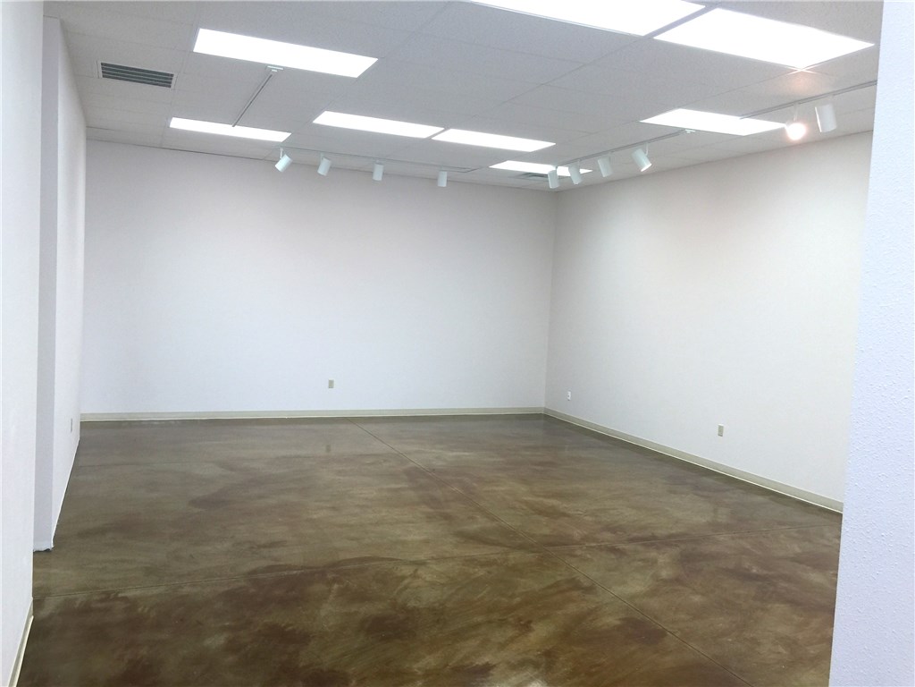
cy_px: 344
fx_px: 767
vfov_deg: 48.2
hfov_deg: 61.7
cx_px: 458
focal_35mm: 29
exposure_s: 1/40
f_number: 2.2
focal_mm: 4.15
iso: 32
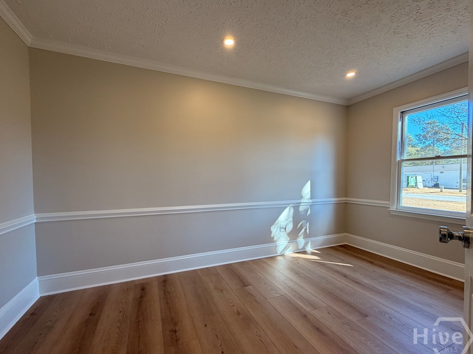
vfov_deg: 81.7
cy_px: 186
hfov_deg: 98.1
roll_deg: +0.5
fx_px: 205
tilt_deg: -1.0
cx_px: 228
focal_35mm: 15
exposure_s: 1/120
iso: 125
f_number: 2.2
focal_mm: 2.22
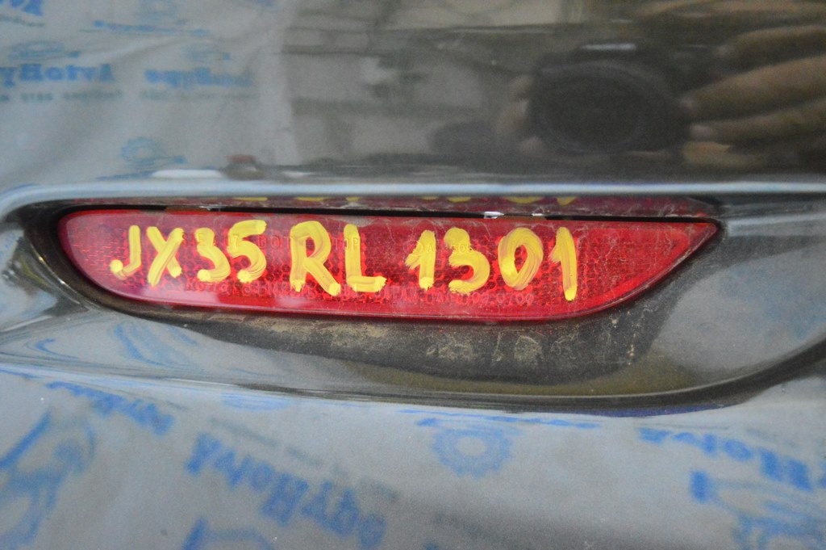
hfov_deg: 45.0
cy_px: 275
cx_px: 413
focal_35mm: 44
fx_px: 997
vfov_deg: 30.8
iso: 6400
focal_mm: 29
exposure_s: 1/60
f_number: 4.2
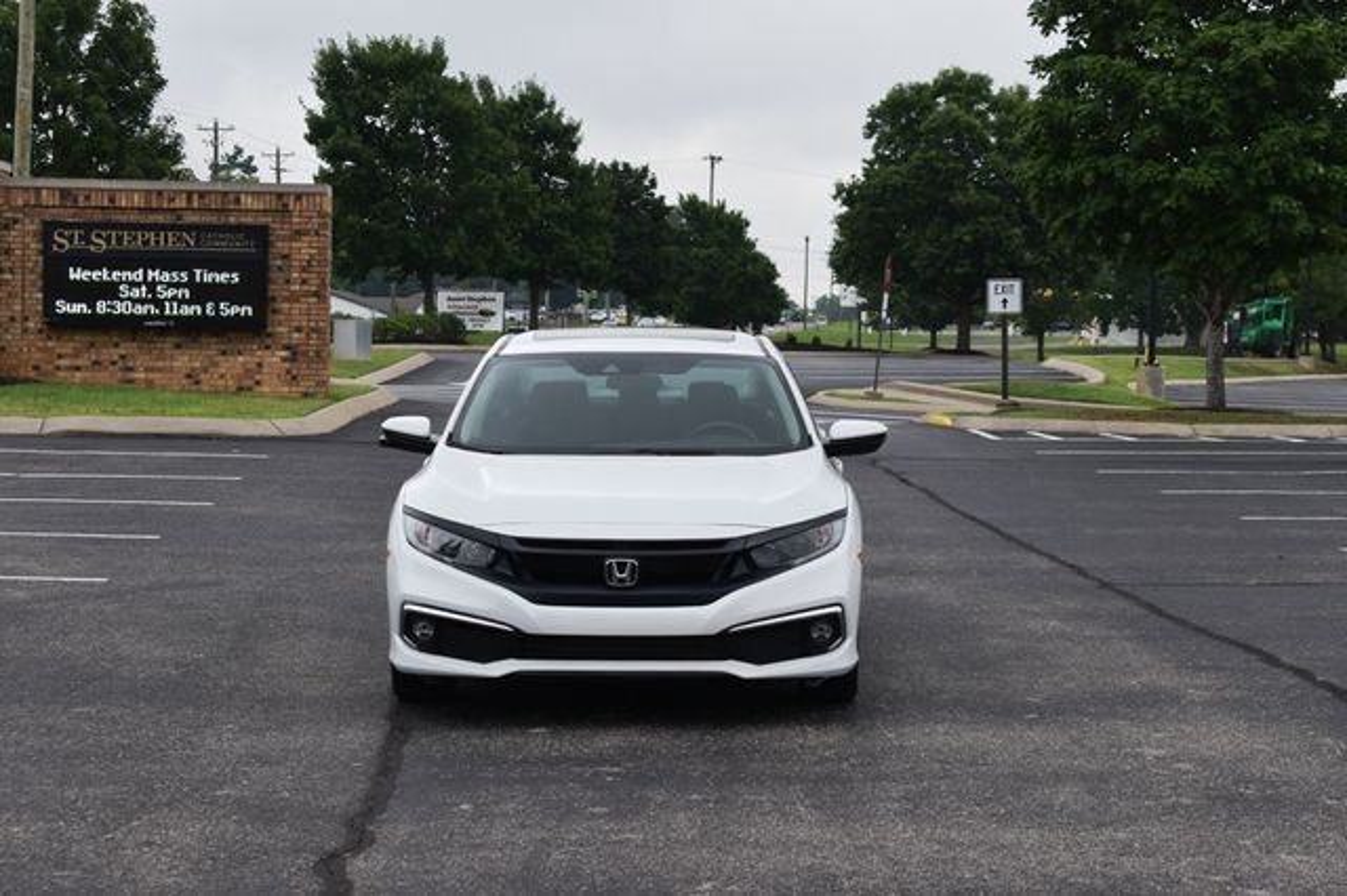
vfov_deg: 16.5
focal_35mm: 82
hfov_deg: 24.6
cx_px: 674
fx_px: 3085
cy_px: 448
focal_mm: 55
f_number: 8
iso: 140
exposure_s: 1/250
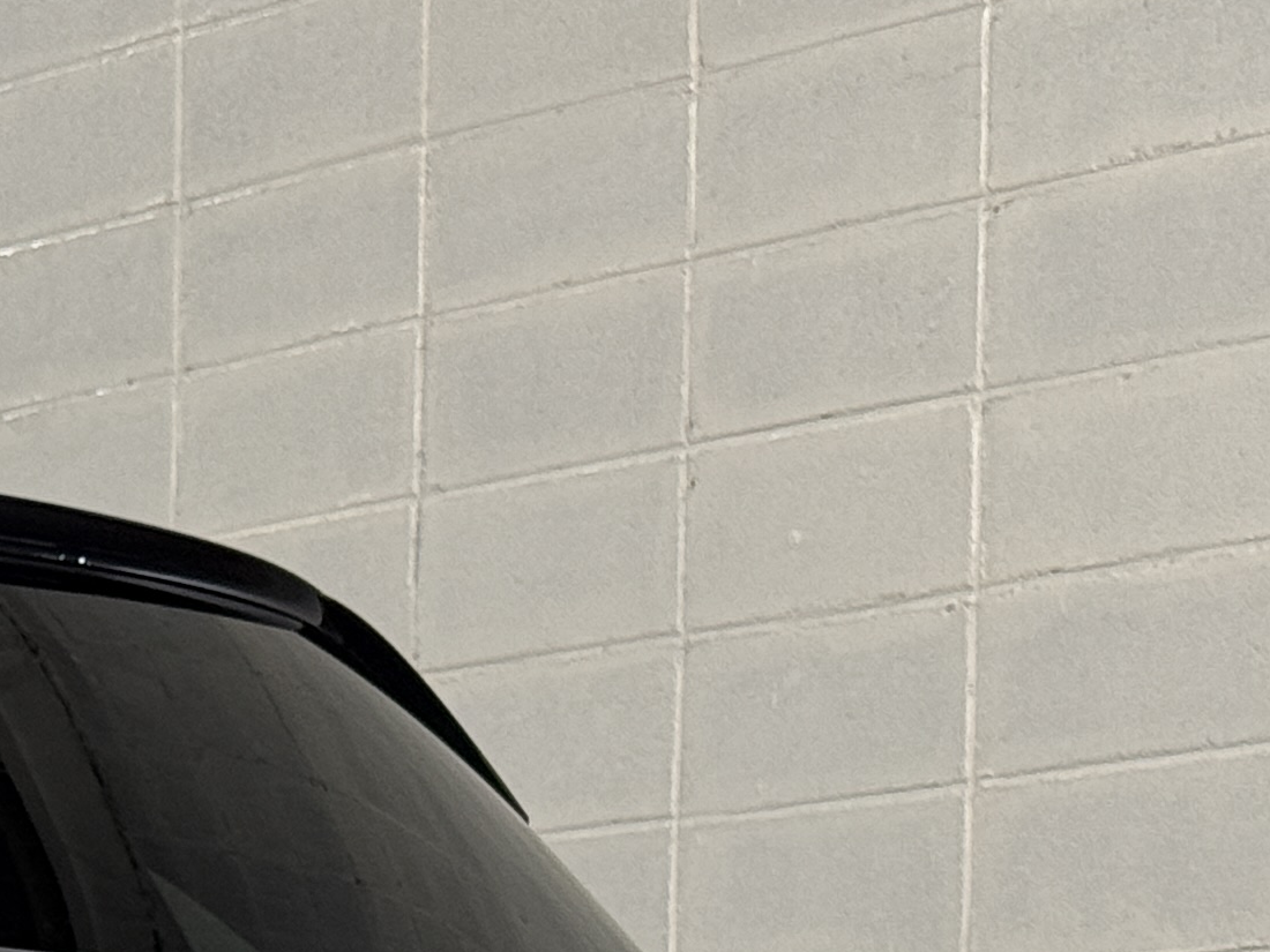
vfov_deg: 8.1
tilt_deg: -1.4
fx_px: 6457
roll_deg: -0.1
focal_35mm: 176
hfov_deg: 10.5
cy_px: 1696
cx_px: -1056
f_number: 1.78
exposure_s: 1/60
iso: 100
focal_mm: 6.76
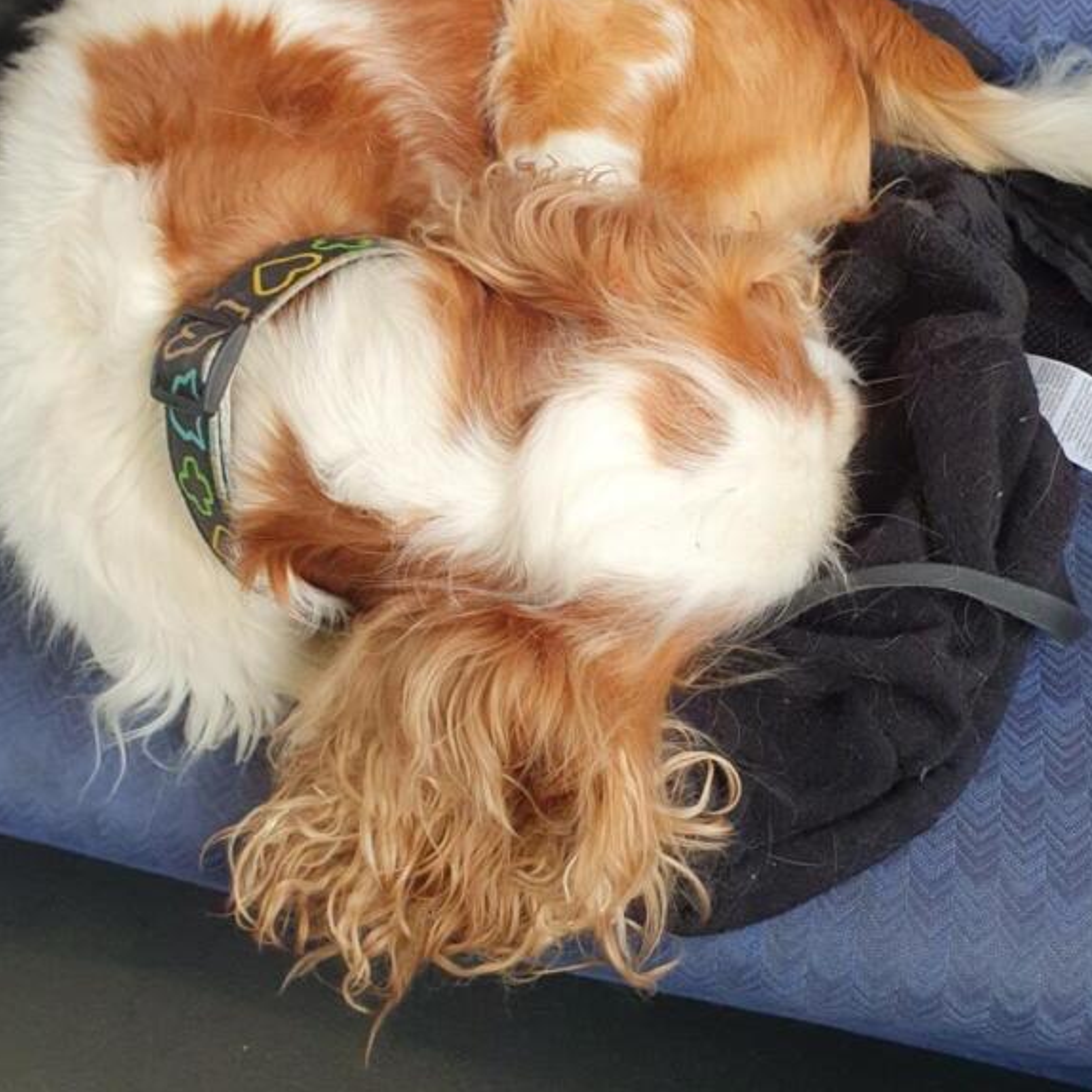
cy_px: 409
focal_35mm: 41
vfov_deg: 40.6
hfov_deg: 40.9
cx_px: 563
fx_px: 1463
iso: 160
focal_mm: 4.32
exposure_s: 1/100
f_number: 2.4
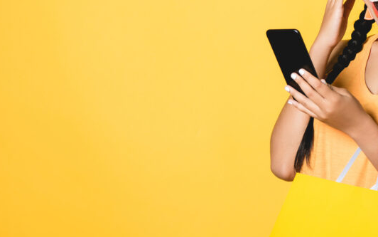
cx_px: 355
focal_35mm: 206
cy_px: 112
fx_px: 2123
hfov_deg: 10.1
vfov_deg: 6.4
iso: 100
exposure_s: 1/160
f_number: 7.1
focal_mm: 105
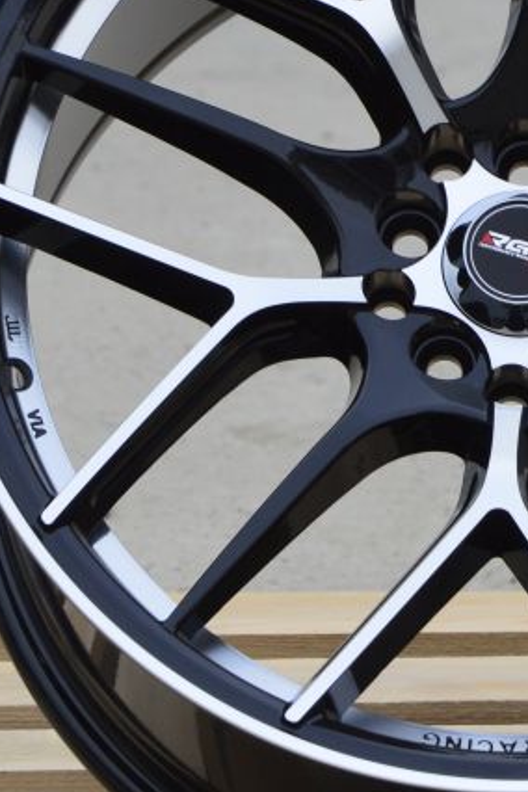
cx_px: 523
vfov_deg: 4.6
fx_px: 9776
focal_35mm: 444
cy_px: 318
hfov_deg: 3.1
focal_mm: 105
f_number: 10
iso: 400
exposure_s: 1/250
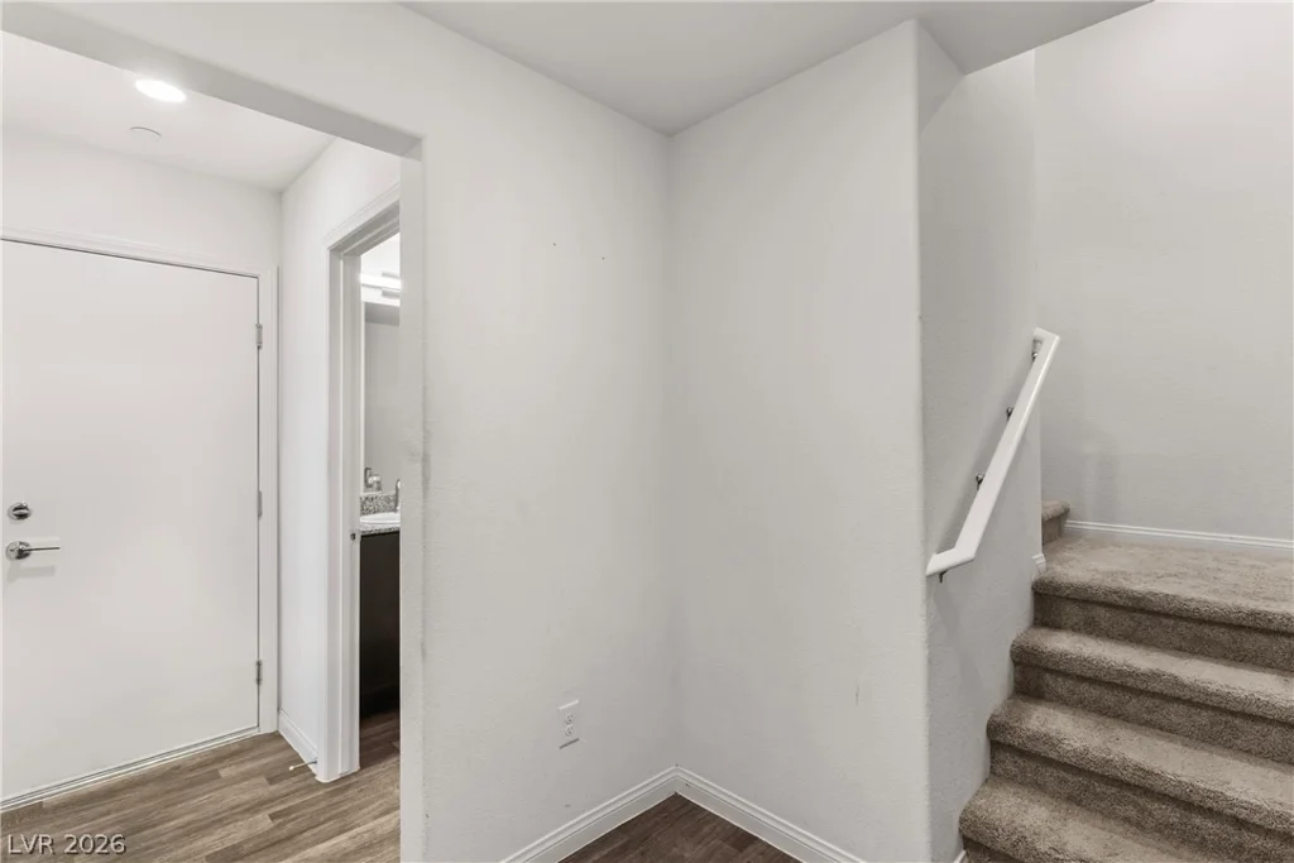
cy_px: 432
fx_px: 611
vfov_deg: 70.5
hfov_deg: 93.3
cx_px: 647
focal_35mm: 17
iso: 400
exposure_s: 1/10
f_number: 8
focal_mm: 17
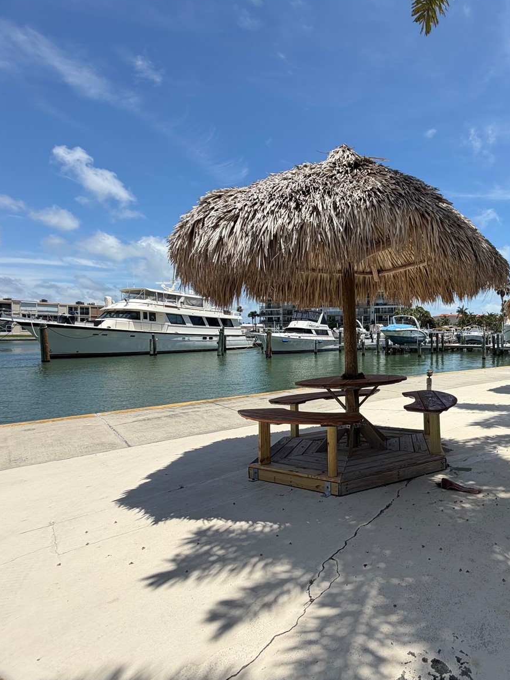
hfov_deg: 63.2
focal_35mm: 19
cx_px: 403
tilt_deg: -1.7
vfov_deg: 84.7
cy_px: 337
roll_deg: -0.1
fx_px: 373
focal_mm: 2.22
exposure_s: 1/985
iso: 20
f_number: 2.2
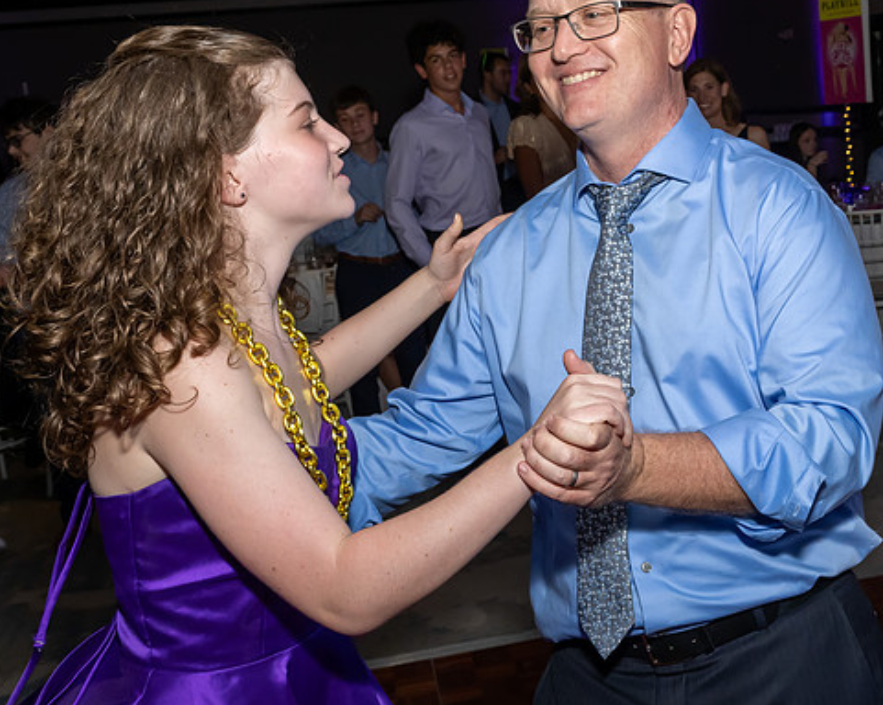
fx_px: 1306
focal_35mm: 50
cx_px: 670
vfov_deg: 30.2
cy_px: 309
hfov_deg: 36.4
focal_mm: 22
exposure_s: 1/250
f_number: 7.1
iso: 1000
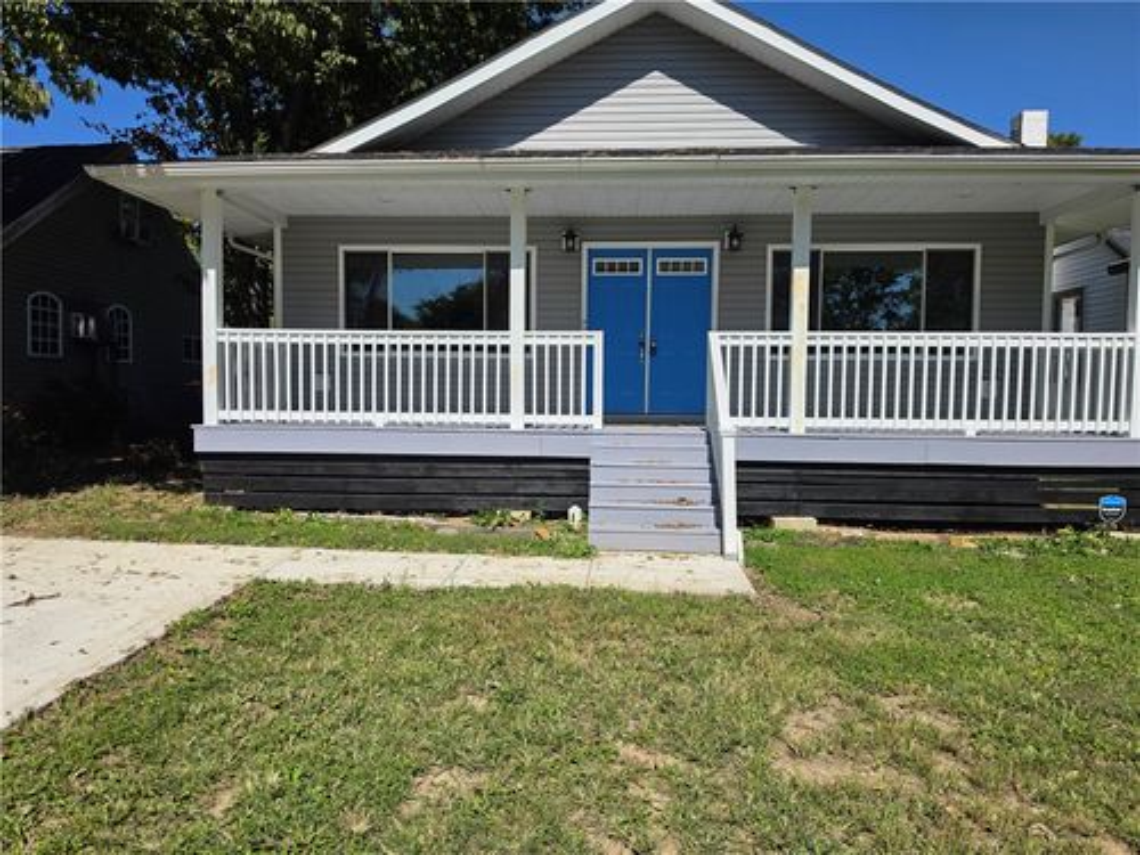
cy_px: 428
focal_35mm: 23
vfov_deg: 58.9
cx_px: 570
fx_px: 757
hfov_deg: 73.9
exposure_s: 1/7939
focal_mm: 6.5
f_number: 1.4
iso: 50
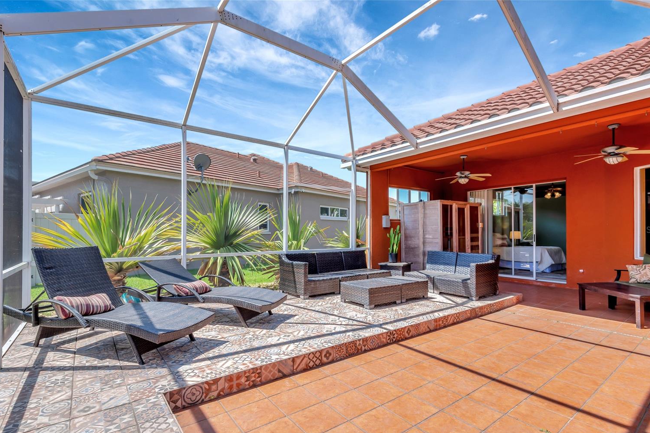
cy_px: 230
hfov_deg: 93.2
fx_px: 307
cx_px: 340
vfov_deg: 70.4
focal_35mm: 17
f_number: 9
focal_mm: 16
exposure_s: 1/50
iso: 100
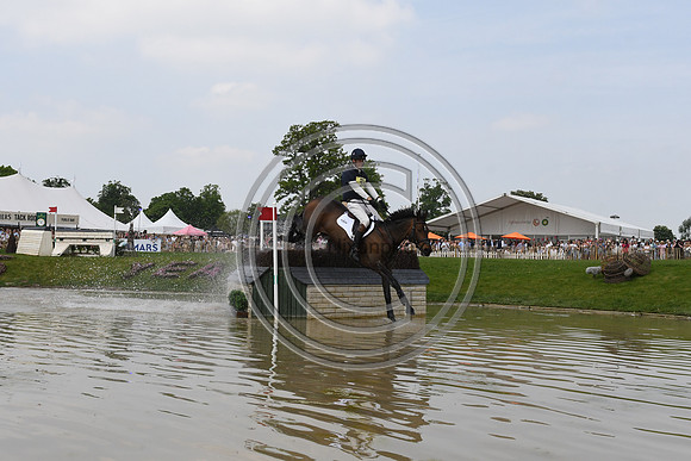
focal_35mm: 42
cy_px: 230
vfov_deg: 31.9
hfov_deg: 46.4
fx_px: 806
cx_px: 346
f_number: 8
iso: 1000
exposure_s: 1/3200
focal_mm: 28
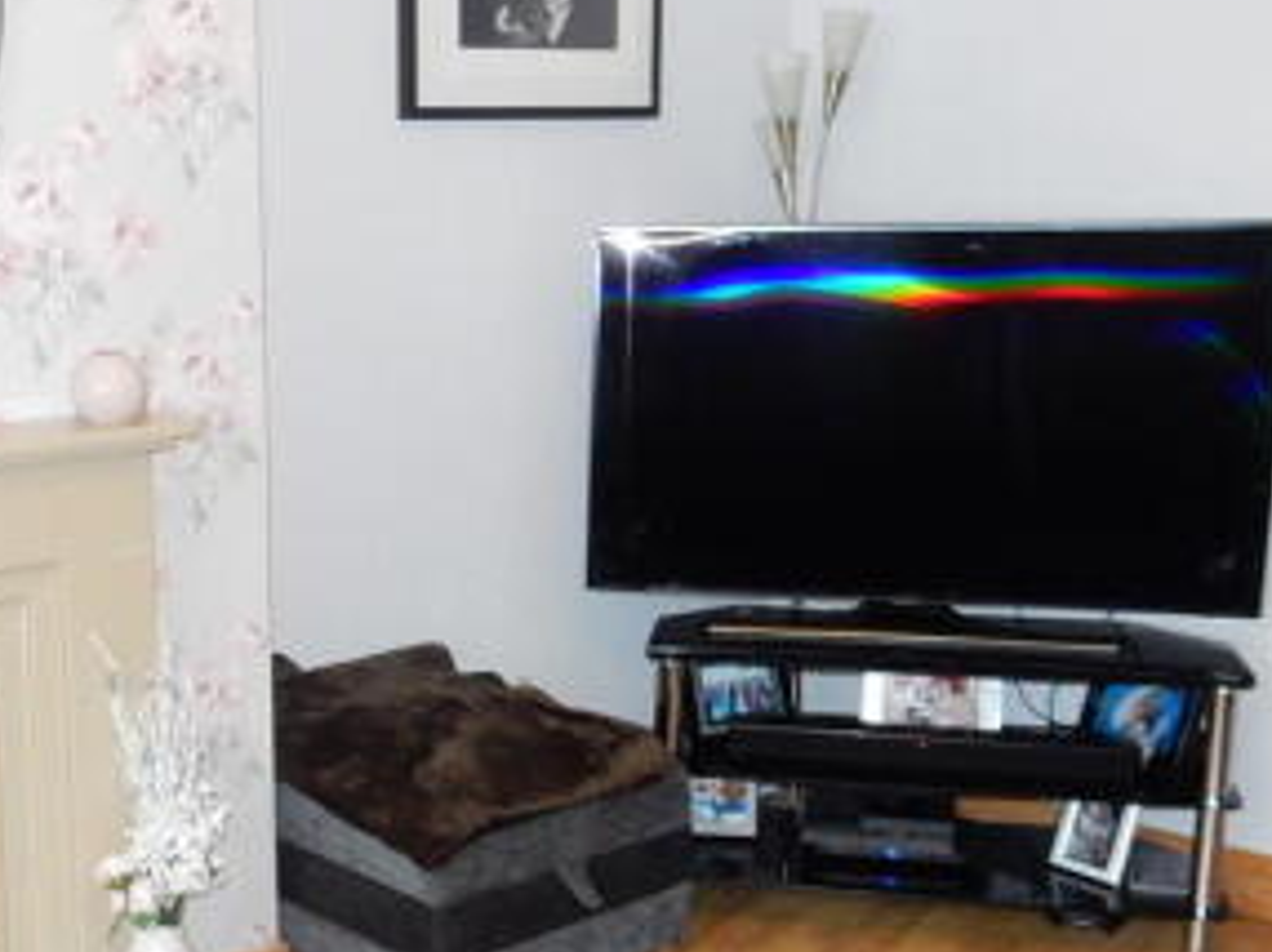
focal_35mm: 51
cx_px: 340
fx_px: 1872
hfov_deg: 36.8
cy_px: 616
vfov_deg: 28.4
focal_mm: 4.5
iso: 450
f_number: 3.7
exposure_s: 1/30
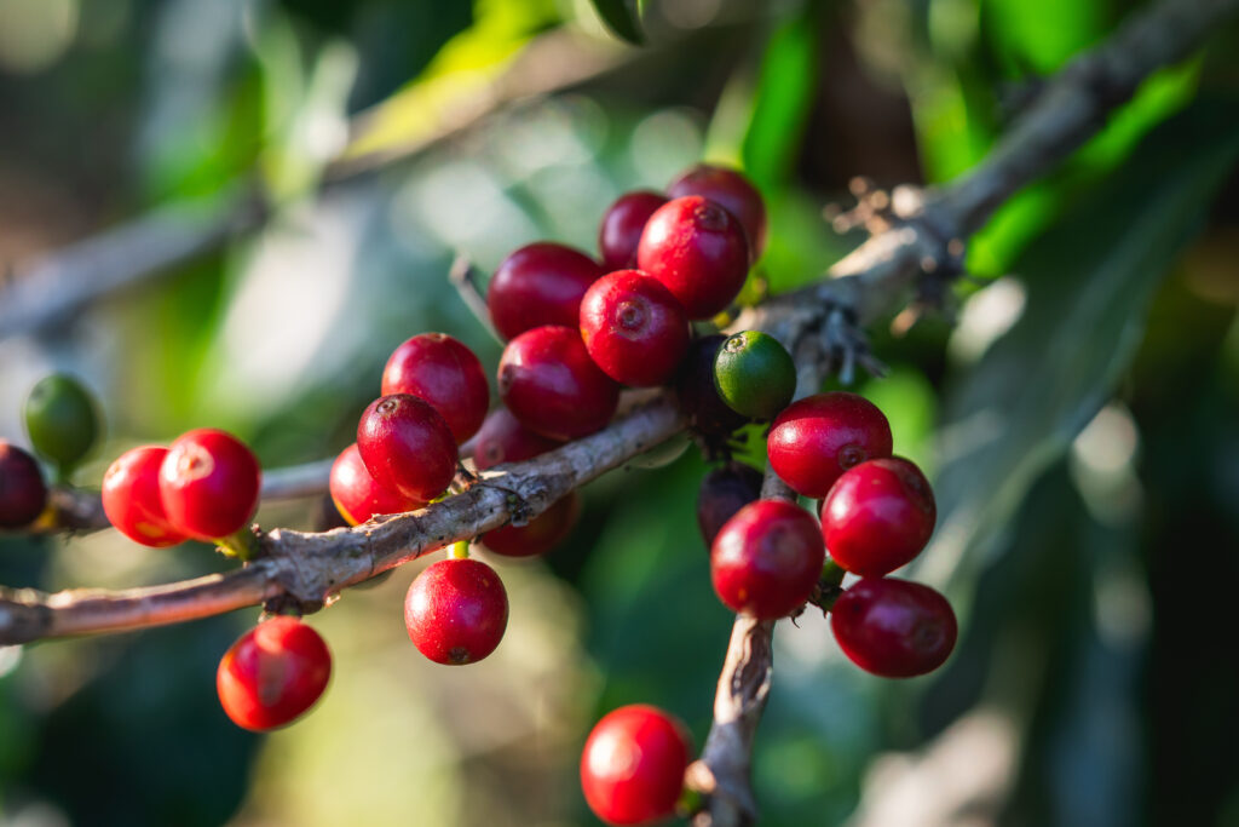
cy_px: 436
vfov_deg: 10.8
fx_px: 4351
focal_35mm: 126
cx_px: 649
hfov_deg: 16.2
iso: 320
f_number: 3.5
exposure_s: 1/250
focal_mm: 90
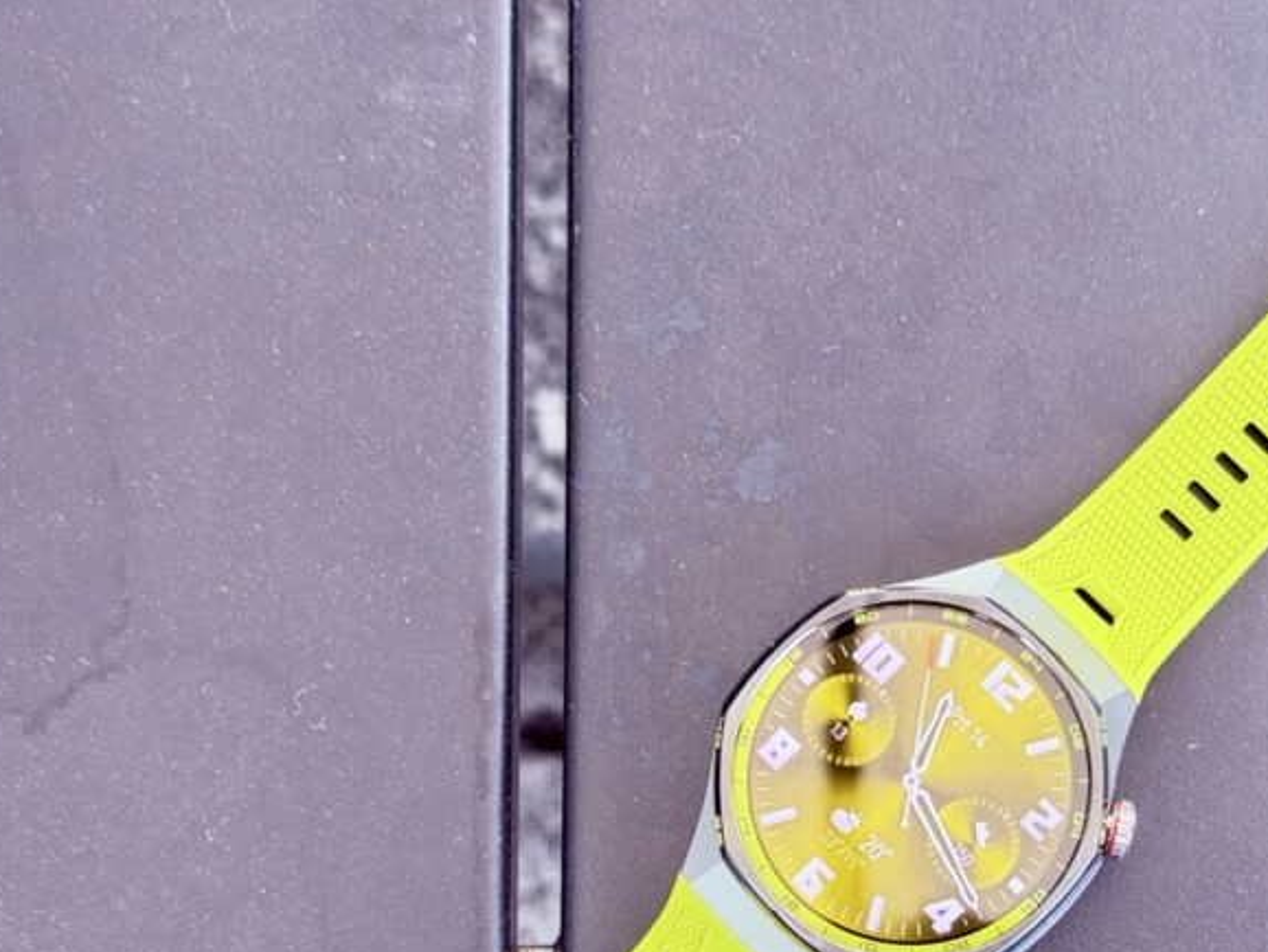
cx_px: 915
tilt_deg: -84.5
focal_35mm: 85
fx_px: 3115
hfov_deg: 22.8
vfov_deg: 17.2
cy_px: 823
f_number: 1.78
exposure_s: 1/103
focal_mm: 6.76
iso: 100
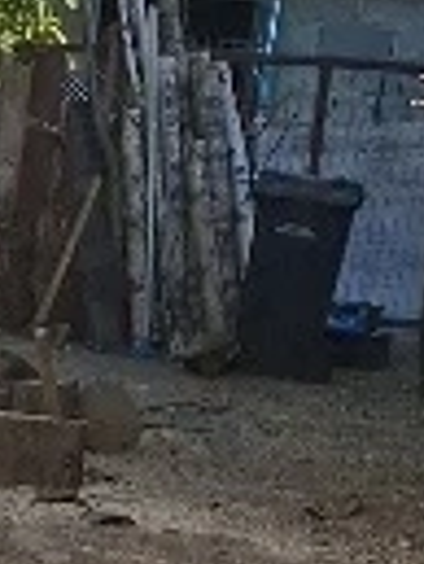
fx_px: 3163
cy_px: 533
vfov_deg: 10.1
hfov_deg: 6.7
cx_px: -1001
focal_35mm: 194
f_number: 1.8
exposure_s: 1/2000
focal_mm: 4.69
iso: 32
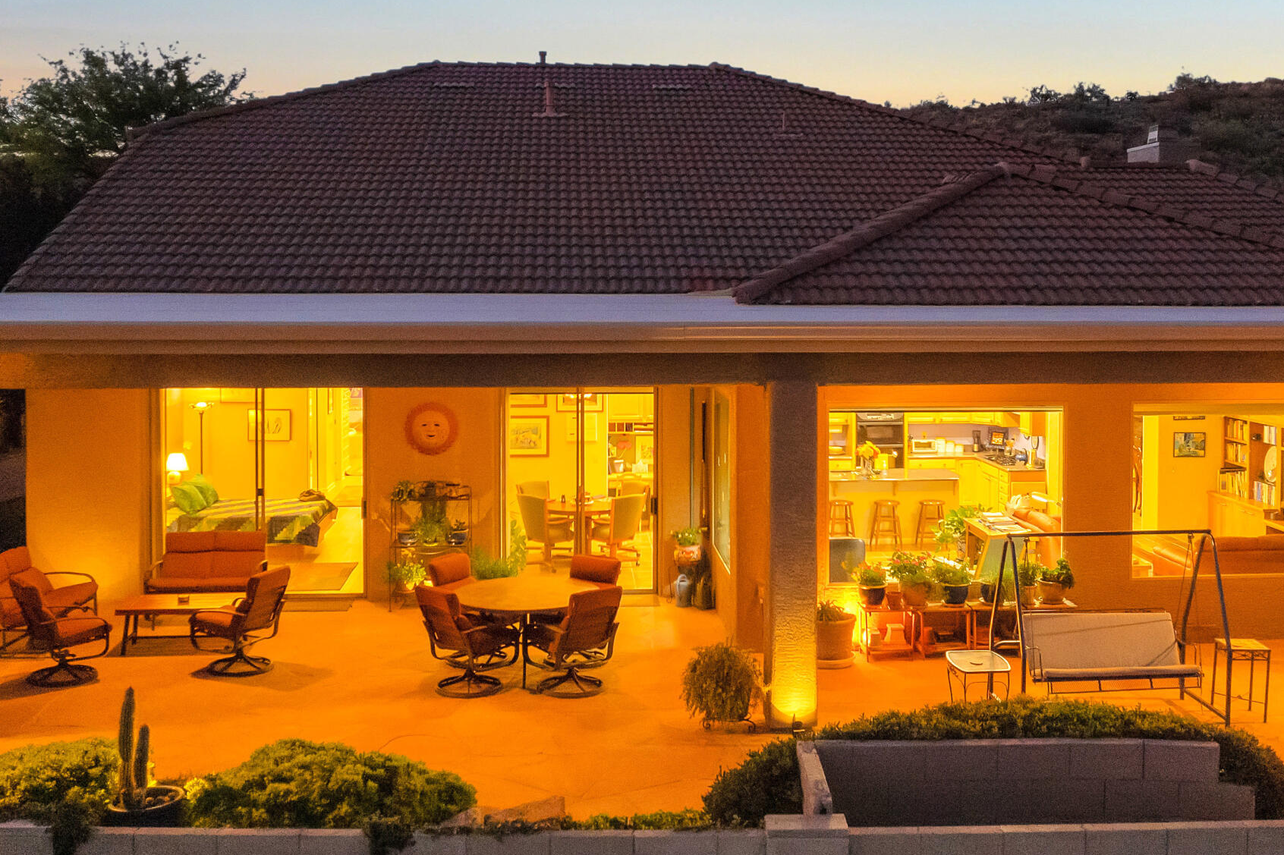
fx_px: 1391
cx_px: 695
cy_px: 305
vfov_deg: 34.0
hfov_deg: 49.5
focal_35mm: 39
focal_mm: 8.38
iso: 530
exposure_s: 1/13
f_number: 2.8
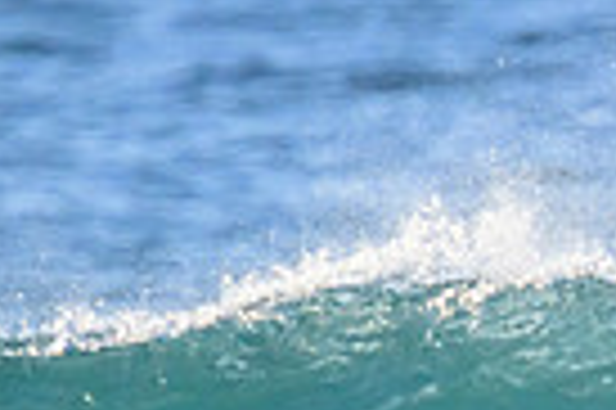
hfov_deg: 0.6
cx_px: 1254
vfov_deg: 0.4
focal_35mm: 3384
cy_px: 723
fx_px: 57835
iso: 4000
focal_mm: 800
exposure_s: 1/2000
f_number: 11
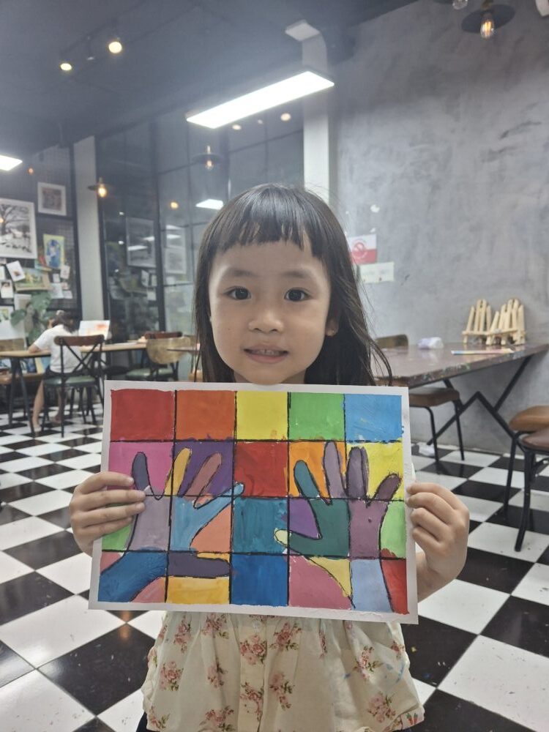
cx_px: 274
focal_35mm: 25
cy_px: 366
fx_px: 529
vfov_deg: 69.4
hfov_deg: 54.9
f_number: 1.8
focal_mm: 4.69
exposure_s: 1/100
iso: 100
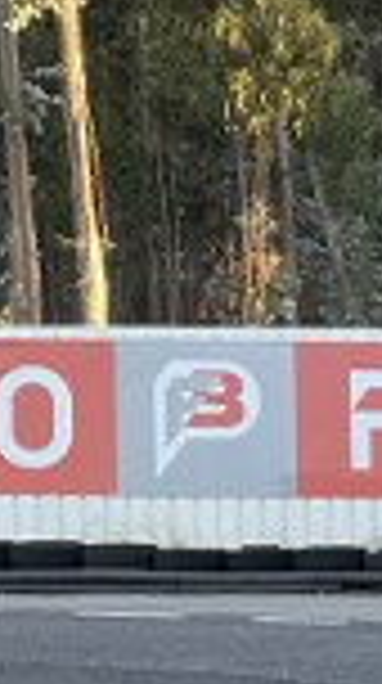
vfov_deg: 10.7
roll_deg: -0.3
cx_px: 1584
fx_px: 3599
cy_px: 698
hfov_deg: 5.3
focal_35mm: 199
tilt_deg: -4.7
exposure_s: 1/121
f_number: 1.6
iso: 32
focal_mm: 4.2
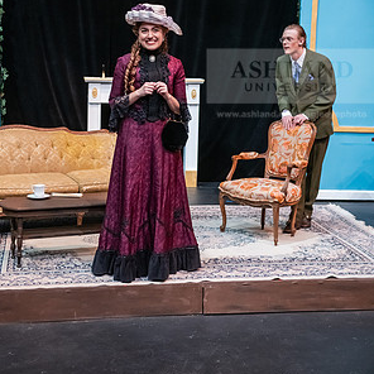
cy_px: 128
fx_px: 868
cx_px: 187
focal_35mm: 71
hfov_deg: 24.3
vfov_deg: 24.2
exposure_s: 1/200
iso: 3200
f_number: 3.2
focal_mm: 55
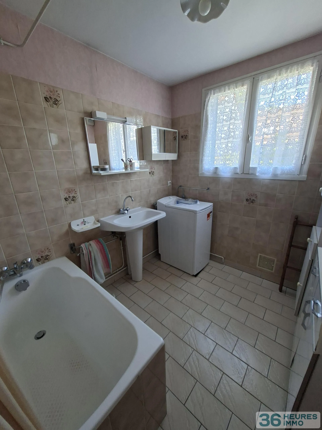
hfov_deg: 89.9
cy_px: 215
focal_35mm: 13
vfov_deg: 106.2
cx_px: 161
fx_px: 161
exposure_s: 1/50
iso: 160
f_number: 2.2
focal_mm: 1.74
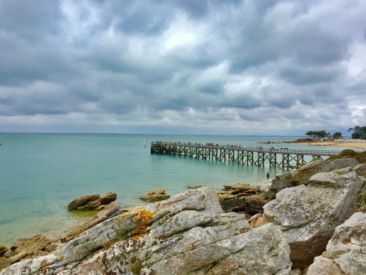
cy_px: 138
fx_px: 307
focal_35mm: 29
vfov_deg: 48.2
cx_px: 183
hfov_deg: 61.7
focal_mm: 4.15
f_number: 2.2
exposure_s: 1/1647
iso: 32
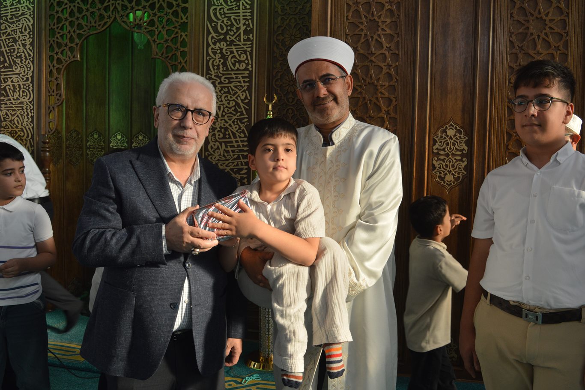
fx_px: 512
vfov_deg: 41.7
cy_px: 195
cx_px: 292
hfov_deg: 59.5
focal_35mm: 32
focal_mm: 21
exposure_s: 1/125
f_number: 5.6
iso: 400
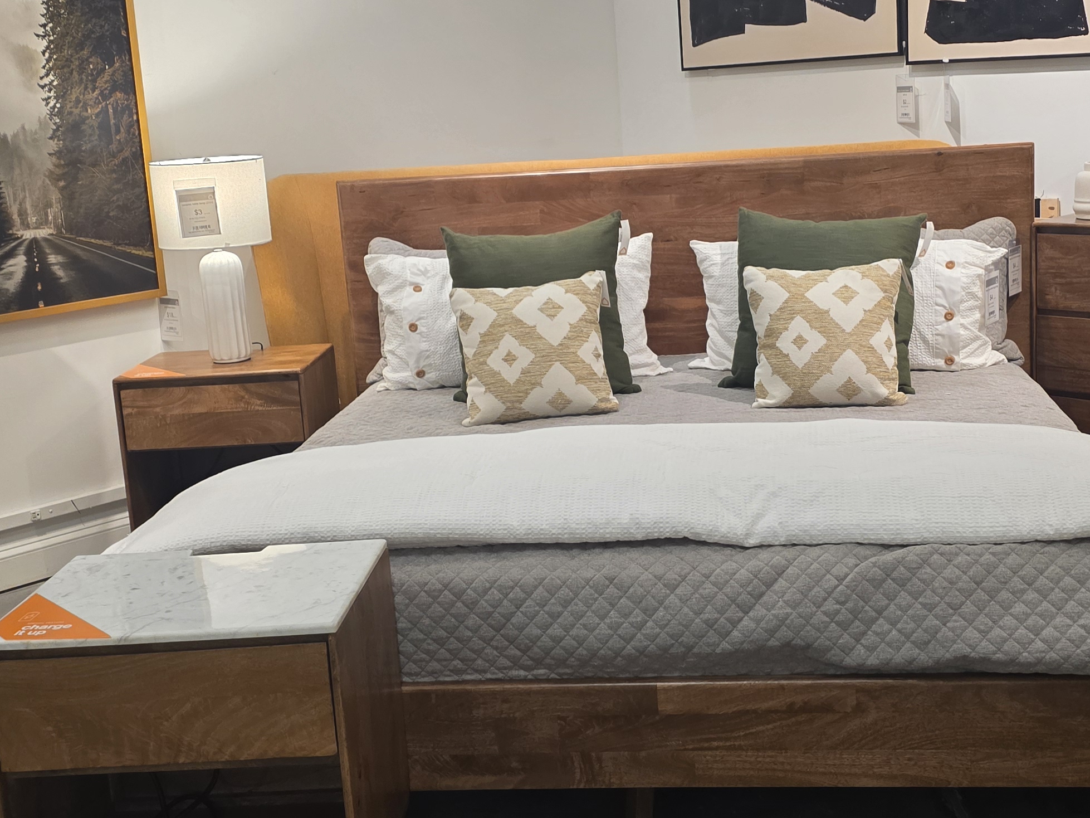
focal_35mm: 47
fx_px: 1480
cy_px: 379
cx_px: 606
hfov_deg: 40.4
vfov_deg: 30.9
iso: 160
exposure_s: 1/120
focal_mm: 6.3
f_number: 1.7
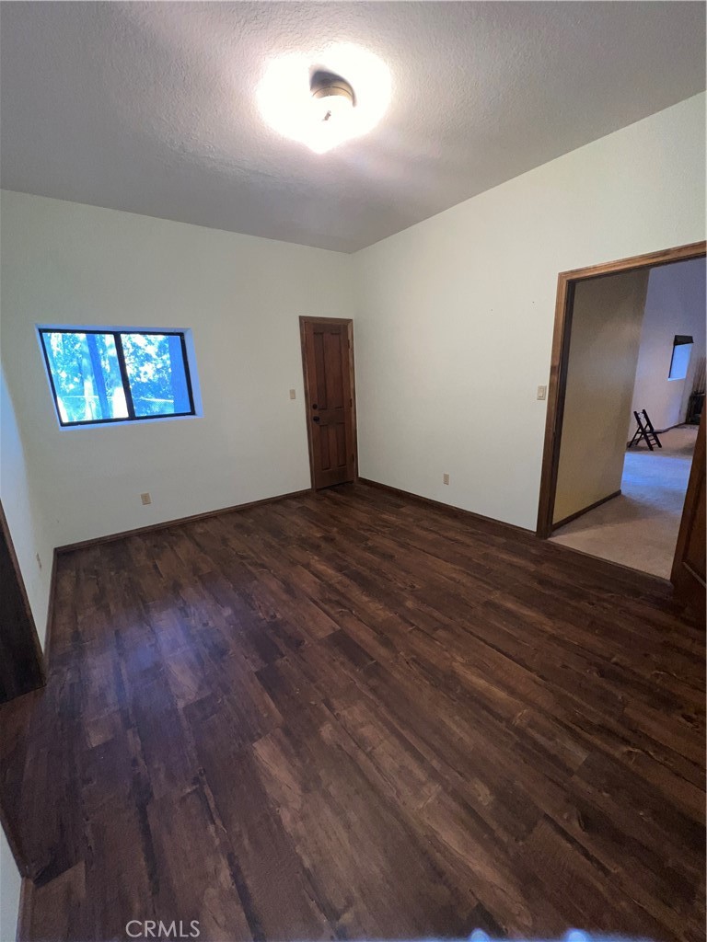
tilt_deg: -13.5
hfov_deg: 89.9
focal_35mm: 13
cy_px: 471
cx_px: 354
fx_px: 354
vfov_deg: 106.2
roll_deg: +3.1
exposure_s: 1/60
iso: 80
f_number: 1.8
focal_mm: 1.57
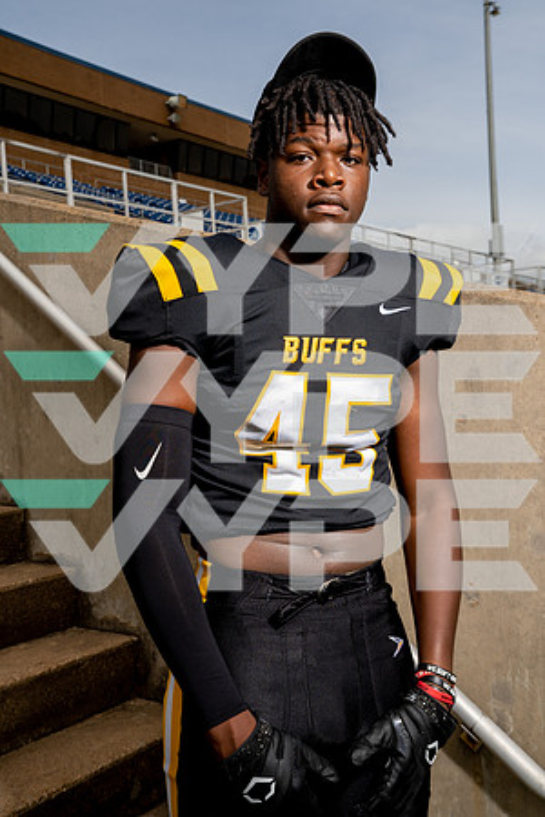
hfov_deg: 34.2
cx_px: 272
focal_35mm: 39
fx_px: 886
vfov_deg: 49.6
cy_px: 408
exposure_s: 1/250
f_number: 9
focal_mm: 39
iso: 100
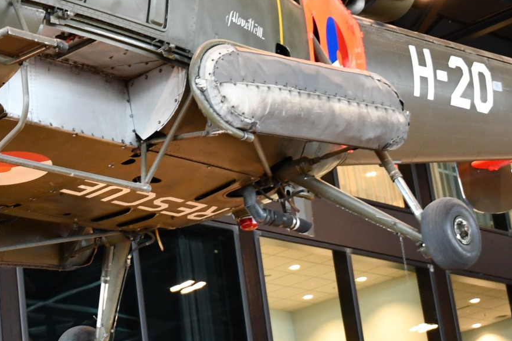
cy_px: 38
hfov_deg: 15.5
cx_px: 175
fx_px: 1877
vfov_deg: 10.3
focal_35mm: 132
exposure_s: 1/20
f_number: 3.2
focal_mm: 32
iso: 1000
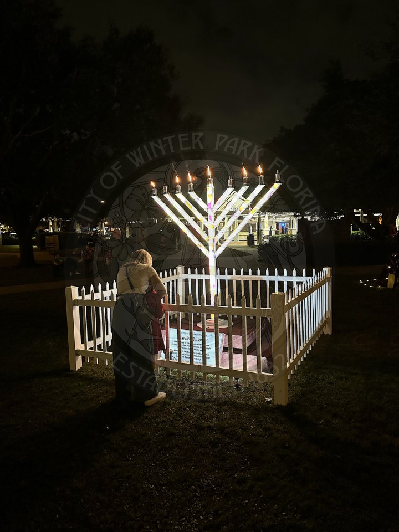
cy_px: 266
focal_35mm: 24
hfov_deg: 56.8
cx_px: 200
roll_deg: +1.3
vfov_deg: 71.6
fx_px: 369
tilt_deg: -4.6
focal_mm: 6.86
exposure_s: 1/42
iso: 1000
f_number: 1.78
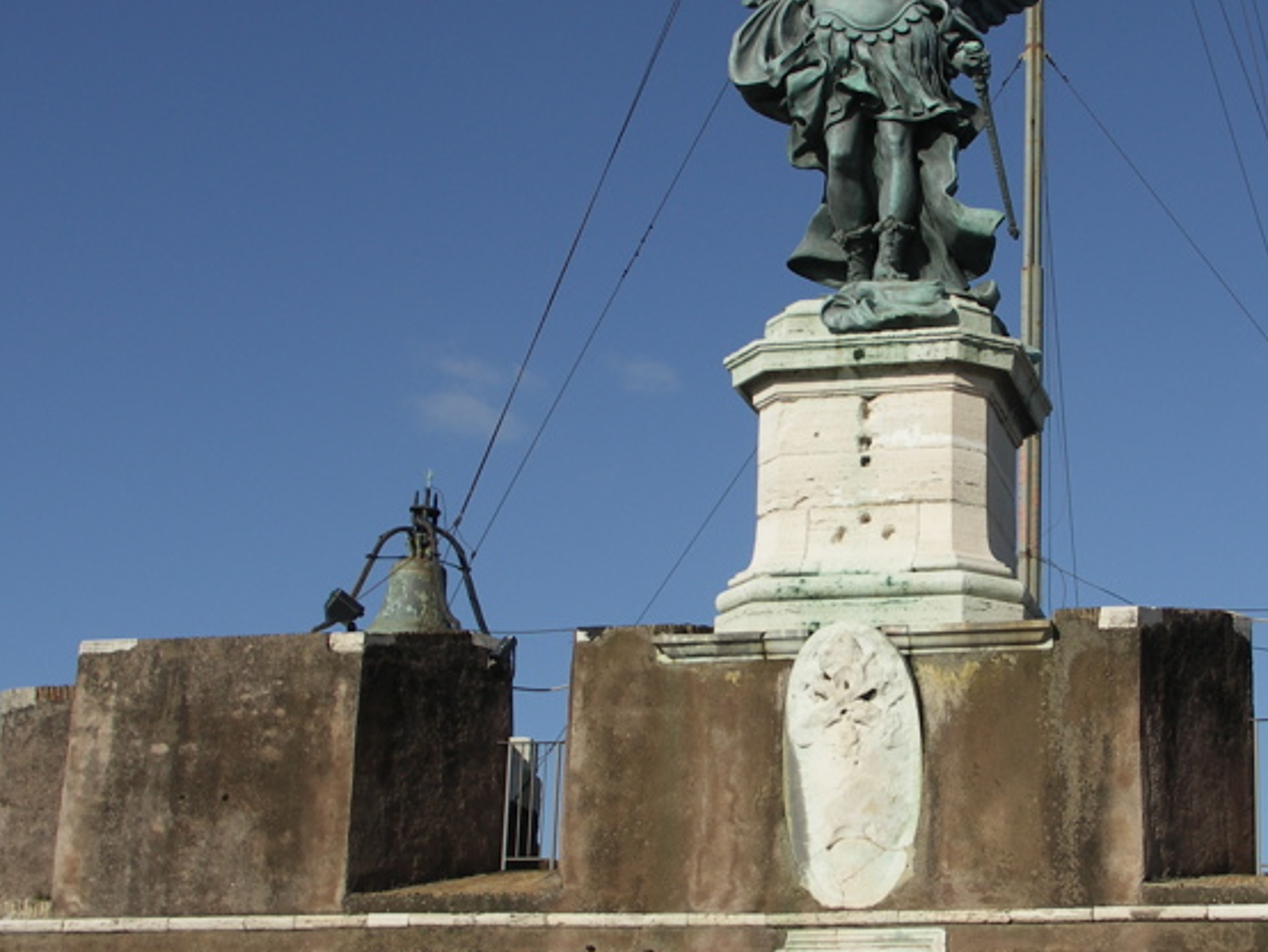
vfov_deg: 19.9
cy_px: 465
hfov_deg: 26.1
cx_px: 916
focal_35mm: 74
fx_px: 2712
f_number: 2.8
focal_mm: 10.7
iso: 50
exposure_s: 1/1000
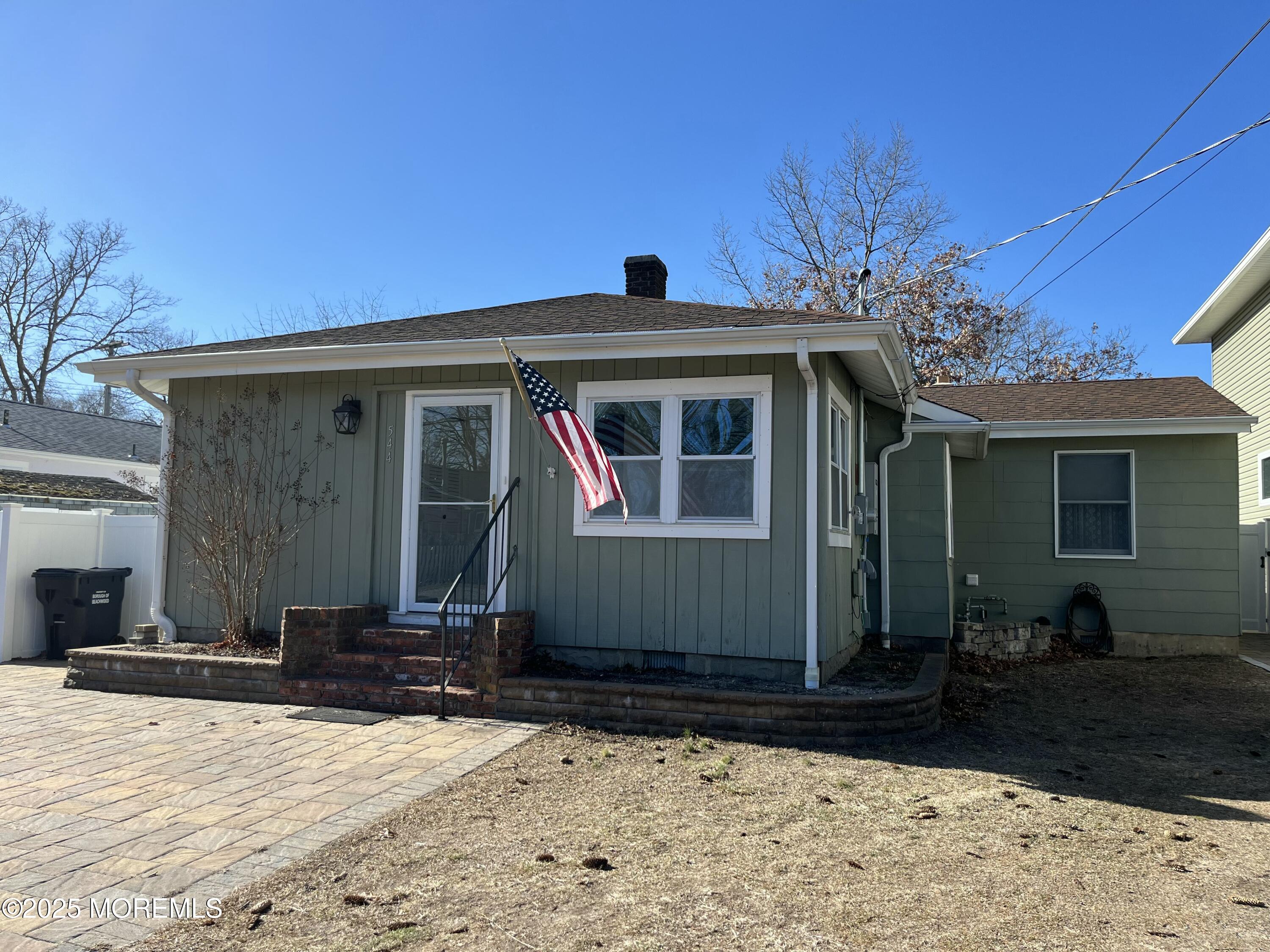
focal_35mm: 26
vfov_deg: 53.1
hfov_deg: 67.3
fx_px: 954
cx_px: 635
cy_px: 476
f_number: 1.6
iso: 50
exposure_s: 1/2179
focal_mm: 5.1
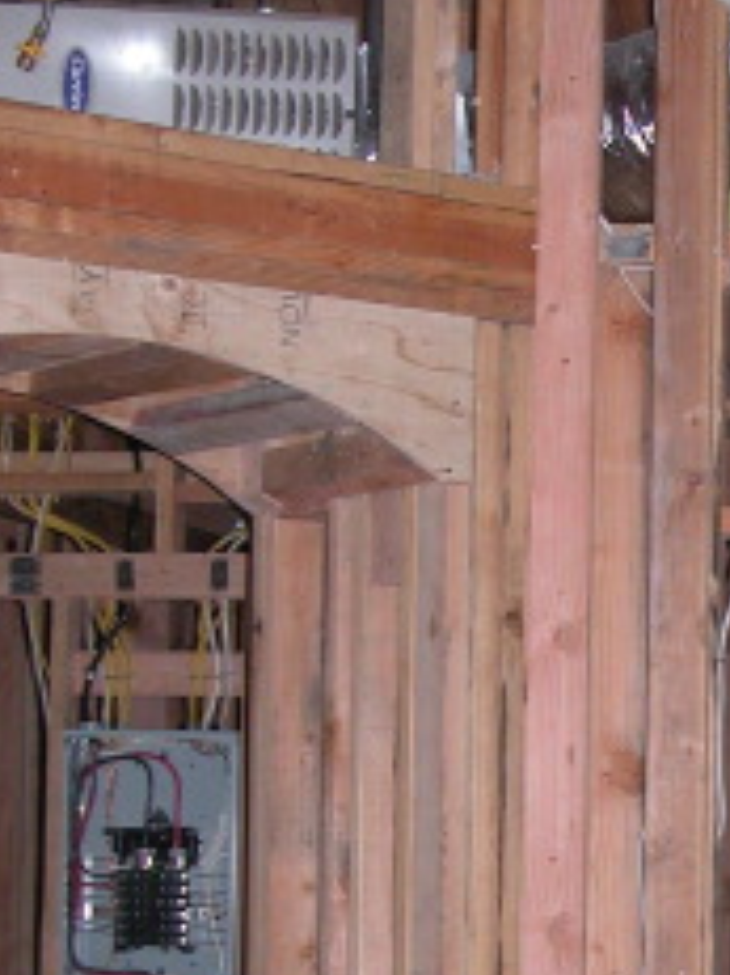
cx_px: 806
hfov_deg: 14.9
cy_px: 764
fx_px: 2730
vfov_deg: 20.0
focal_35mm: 97
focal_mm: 8.9
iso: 200
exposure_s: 1/60
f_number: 2.8
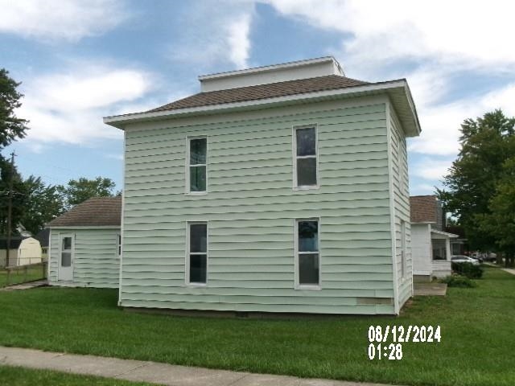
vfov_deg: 39.7
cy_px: 193
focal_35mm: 36
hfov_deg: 51.4
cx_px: 258
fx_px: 536
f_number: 11.8
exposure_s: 1/120
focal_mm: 6.4
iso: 100
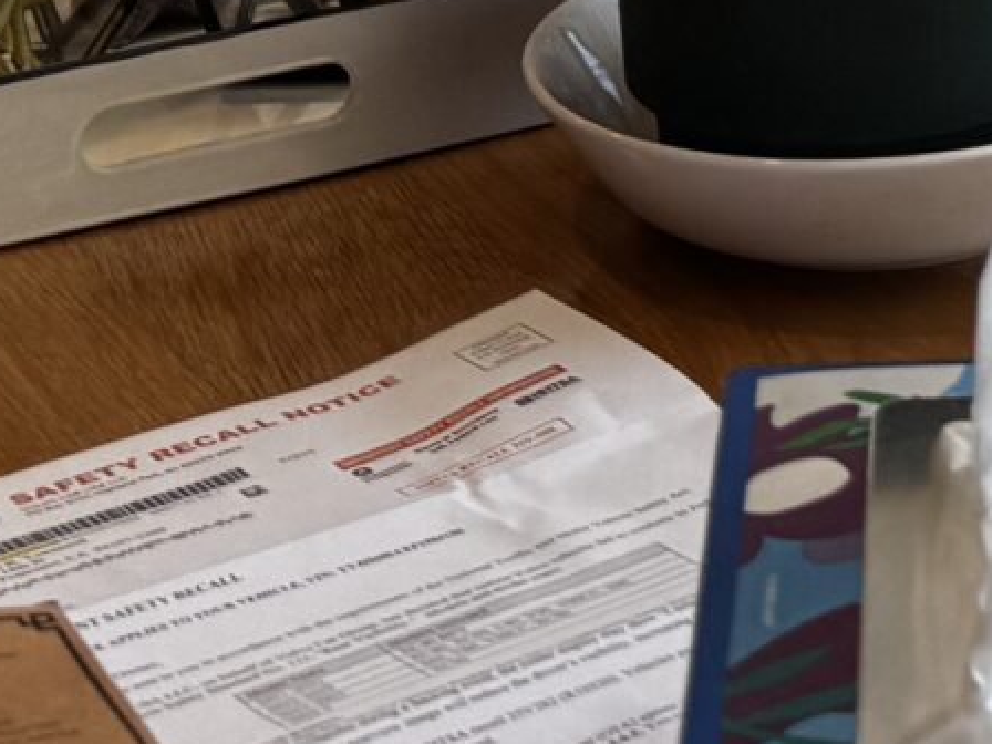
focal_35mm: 137
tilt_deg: +0.3
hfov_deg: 13.7
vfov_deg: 9.3
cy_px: -1251
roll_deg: -0.6
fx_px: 3926
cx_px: 1386
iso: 80
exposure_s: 1/288
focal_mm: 6.76
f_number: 1.78
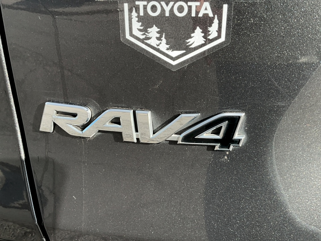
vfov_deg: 46.8
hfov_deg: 60.0
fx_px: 278
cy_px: 120
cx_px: 160
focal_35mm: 30
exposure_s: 1/307
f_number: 1.8
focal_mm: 3
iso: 32
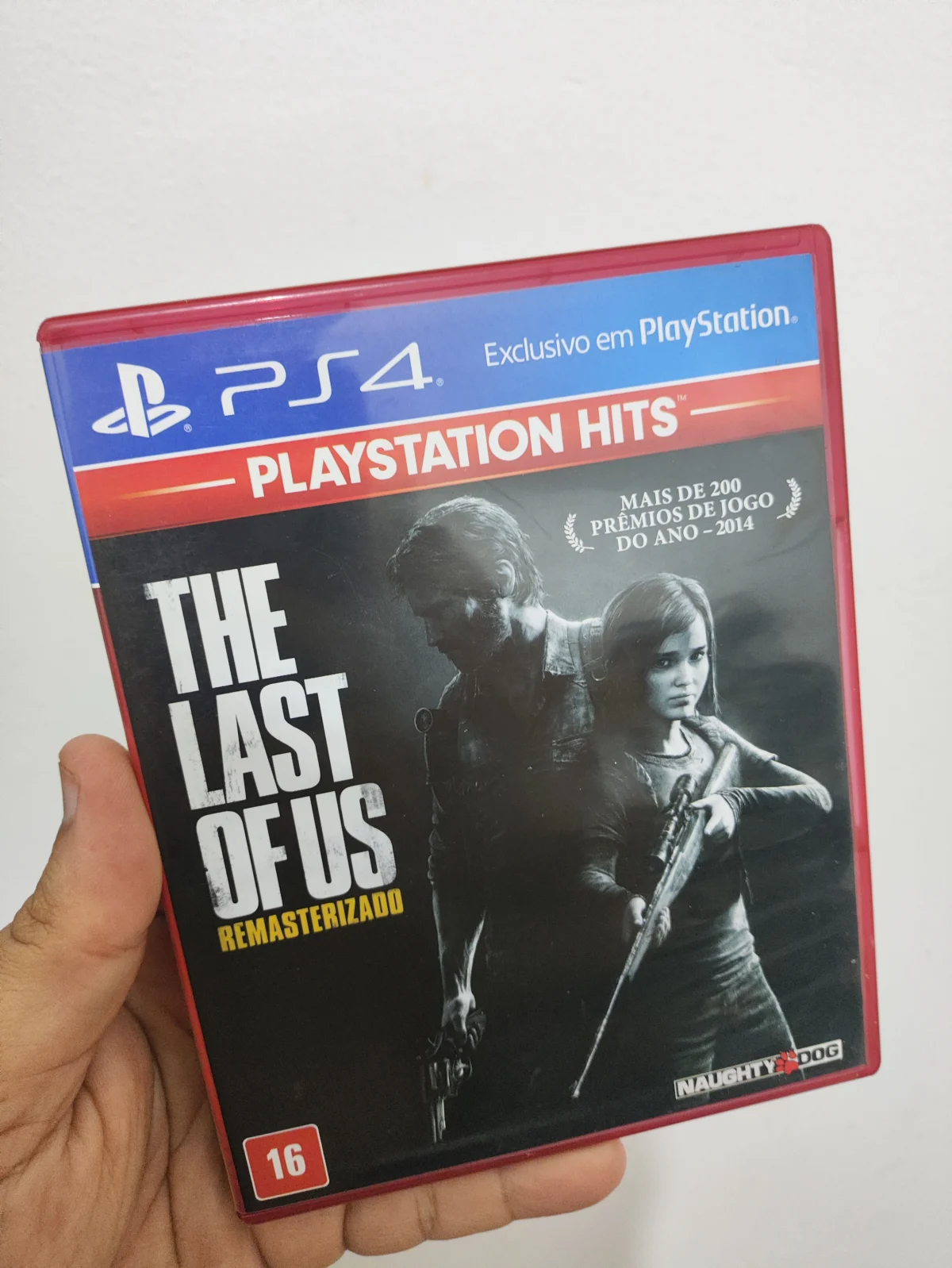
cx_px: 476
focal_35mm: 24
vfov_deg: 71.6
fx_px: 879
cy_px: 634
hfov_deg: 56.9
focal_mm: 4.68
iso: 1048
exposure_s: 1/24
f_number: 1.8
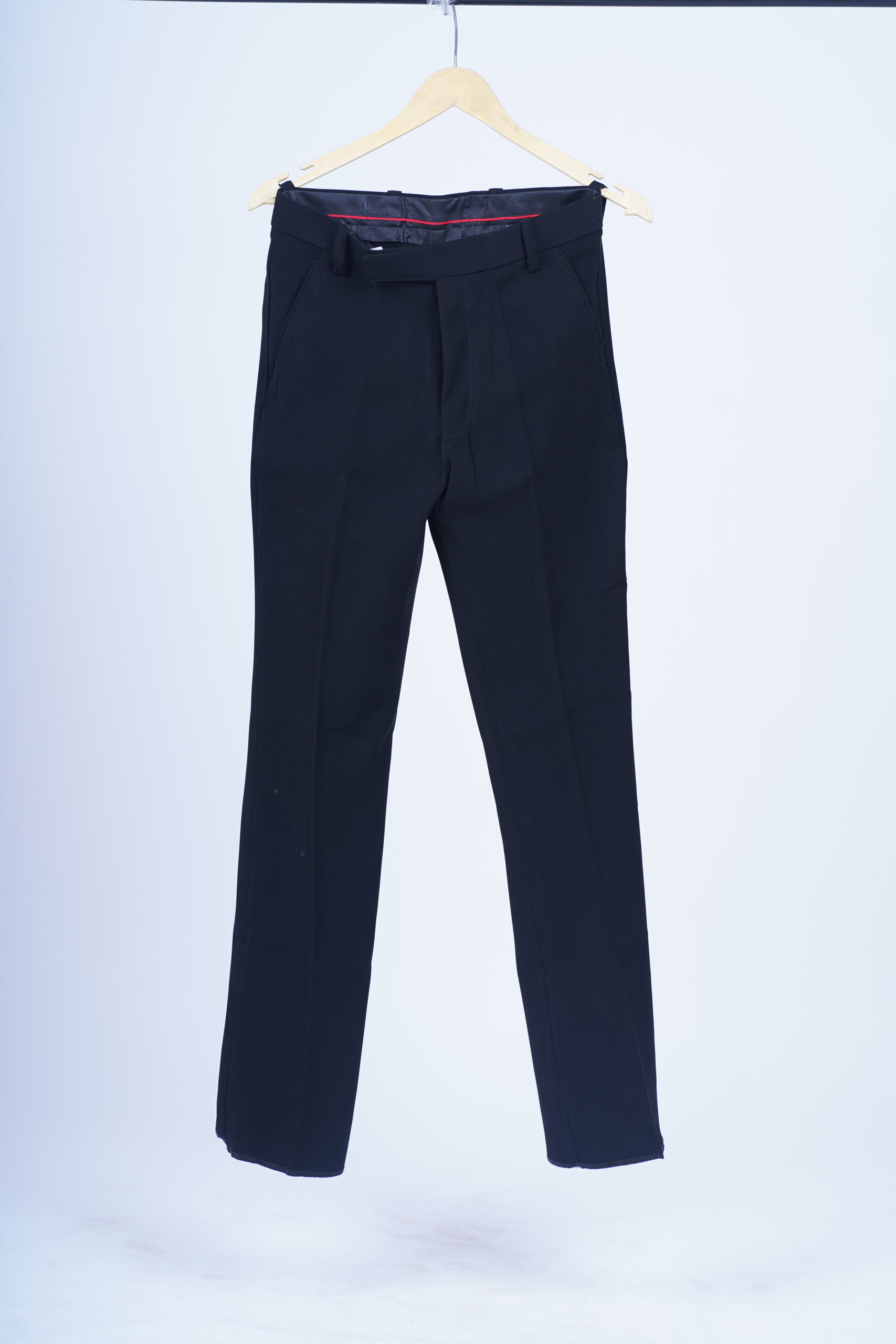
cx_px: 448
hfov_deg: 16.1
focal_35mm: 85
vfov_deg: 23.9
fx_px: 3173
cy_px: 672
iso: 100
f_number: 6.3
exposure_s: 1/160
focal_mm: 85
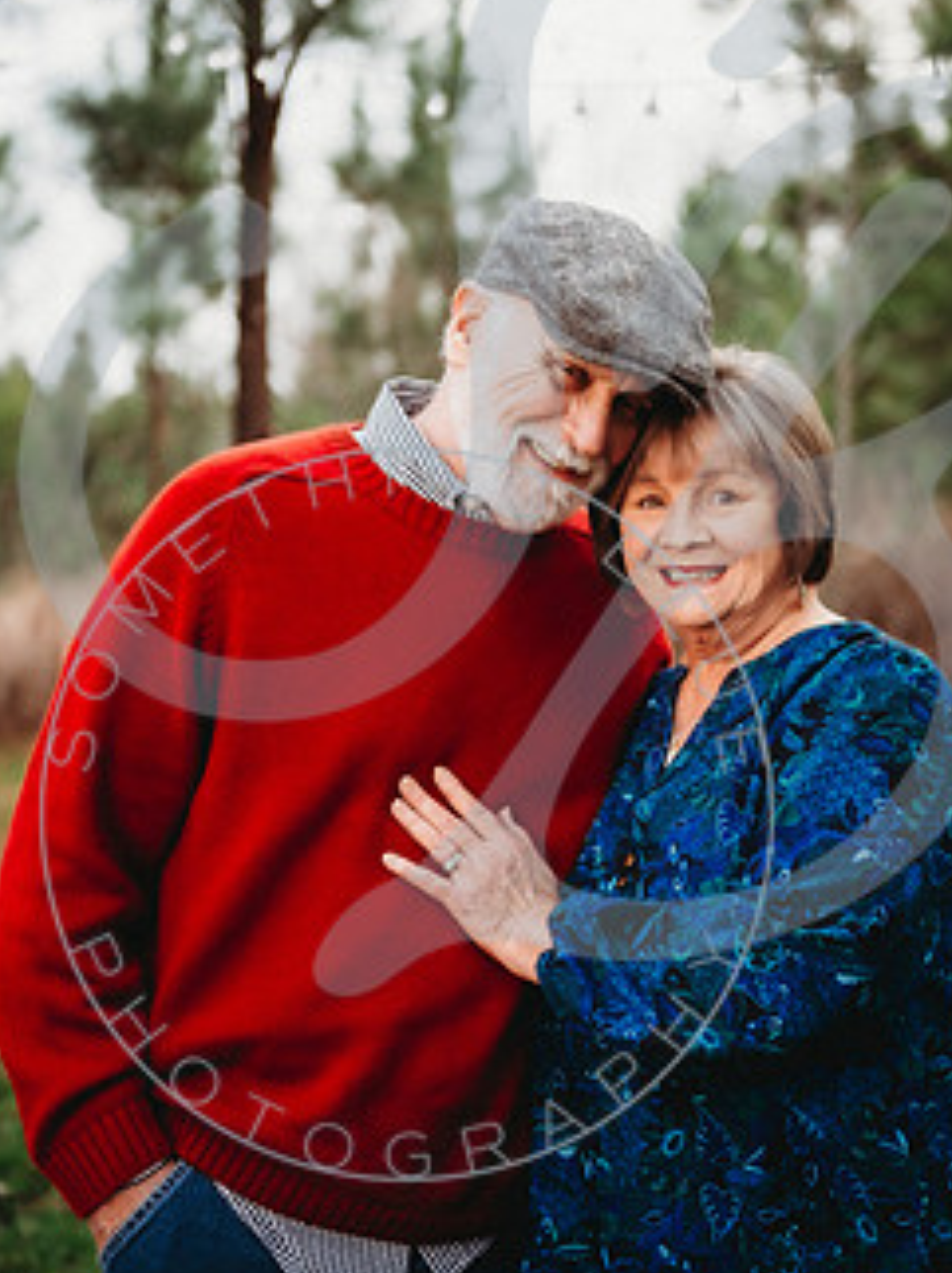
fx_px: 2717
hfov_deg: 19.8
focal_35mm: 74
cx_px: 585
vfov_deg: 26.3
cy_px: 514
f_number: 2.8
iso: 400
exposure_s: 1/250
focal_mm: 55
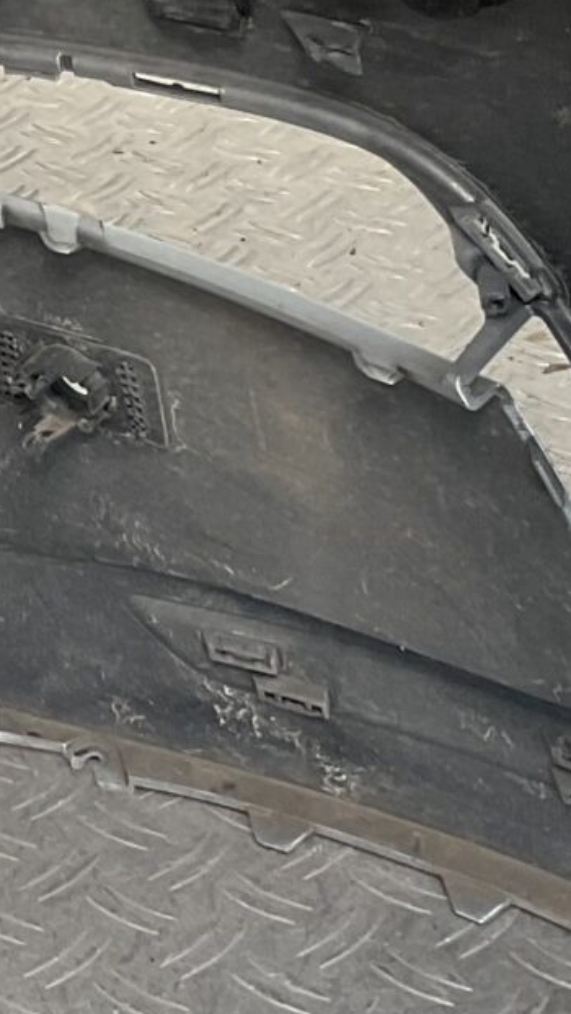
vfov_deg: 16.4
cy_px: 215
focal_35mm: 130
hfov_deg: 9.0
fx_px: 3498
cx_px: -388
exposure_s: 1/222
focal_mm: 3
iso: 16
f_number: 1.8
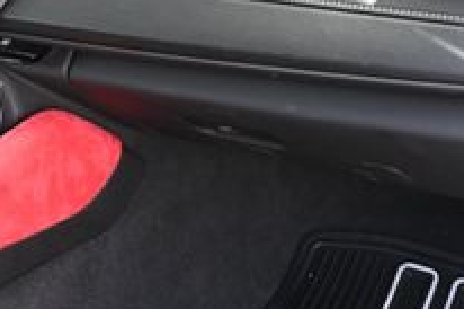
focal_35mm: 91
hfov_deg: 21.9
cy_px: 153
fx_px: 1169
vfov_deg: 15.0
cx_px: 34
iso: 500
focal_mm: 19.5
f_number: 3.8
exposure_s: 1/125
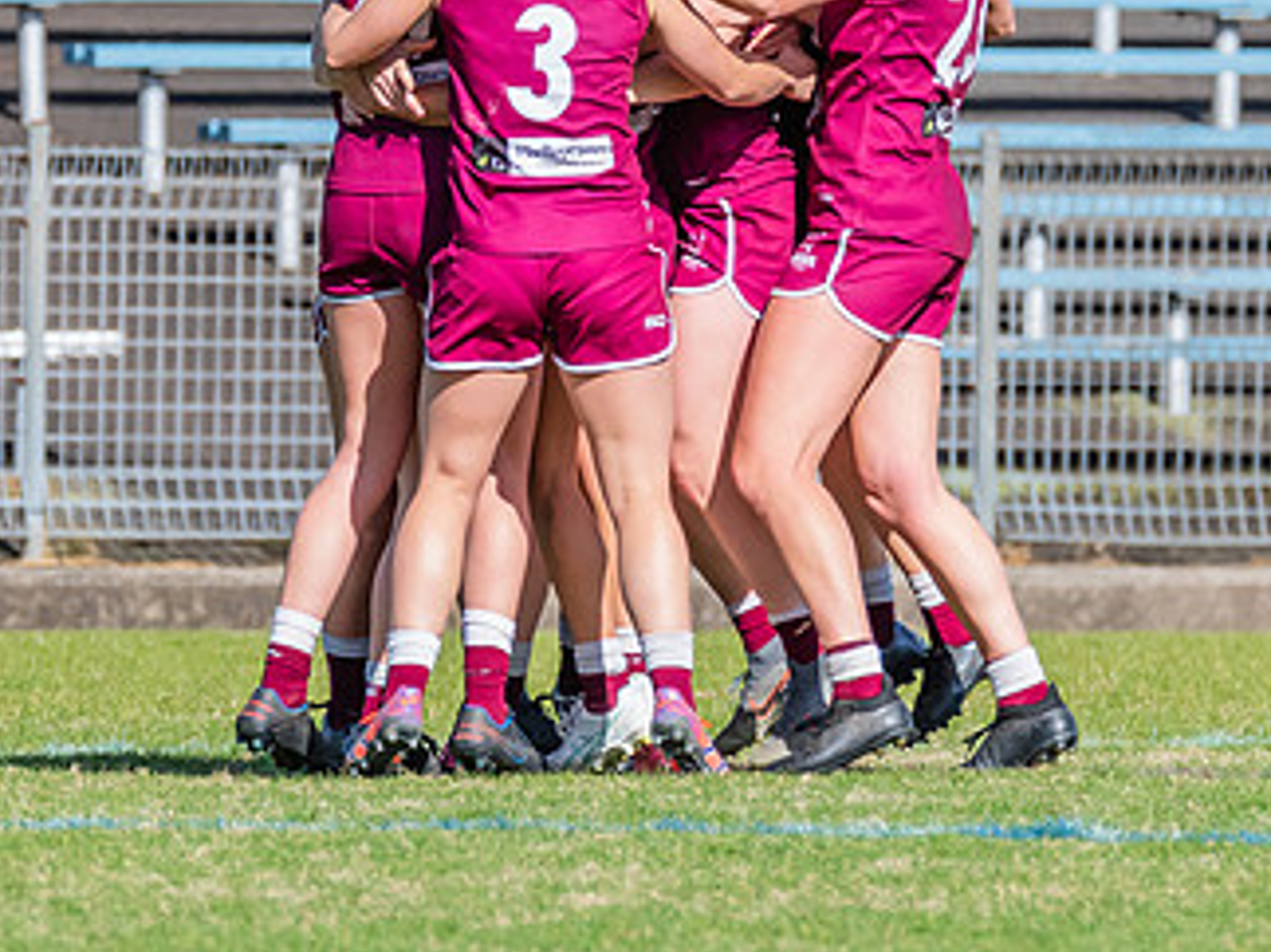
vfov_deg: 1.0
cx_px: 767
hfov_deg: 1.4
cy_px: 30
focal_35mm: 1449
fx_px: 53183
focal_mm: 500
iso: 800
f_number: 9
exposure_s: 1/1600
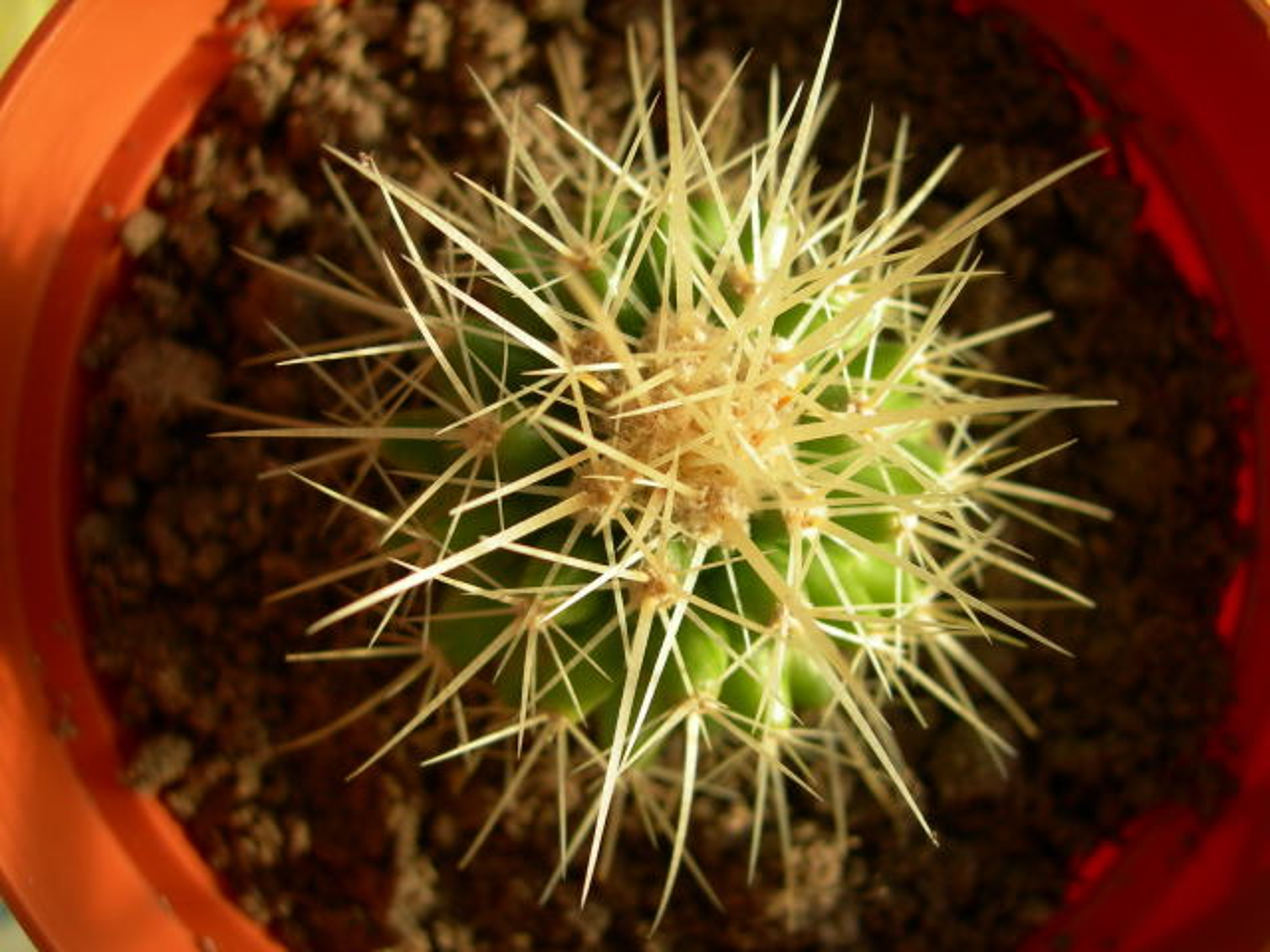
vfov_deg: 37.7
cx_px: 635
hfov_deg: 49.0
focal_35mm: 38
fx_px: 1394
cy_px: 476
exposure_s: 1/362
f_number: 2.8
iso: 50
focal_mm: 7.8
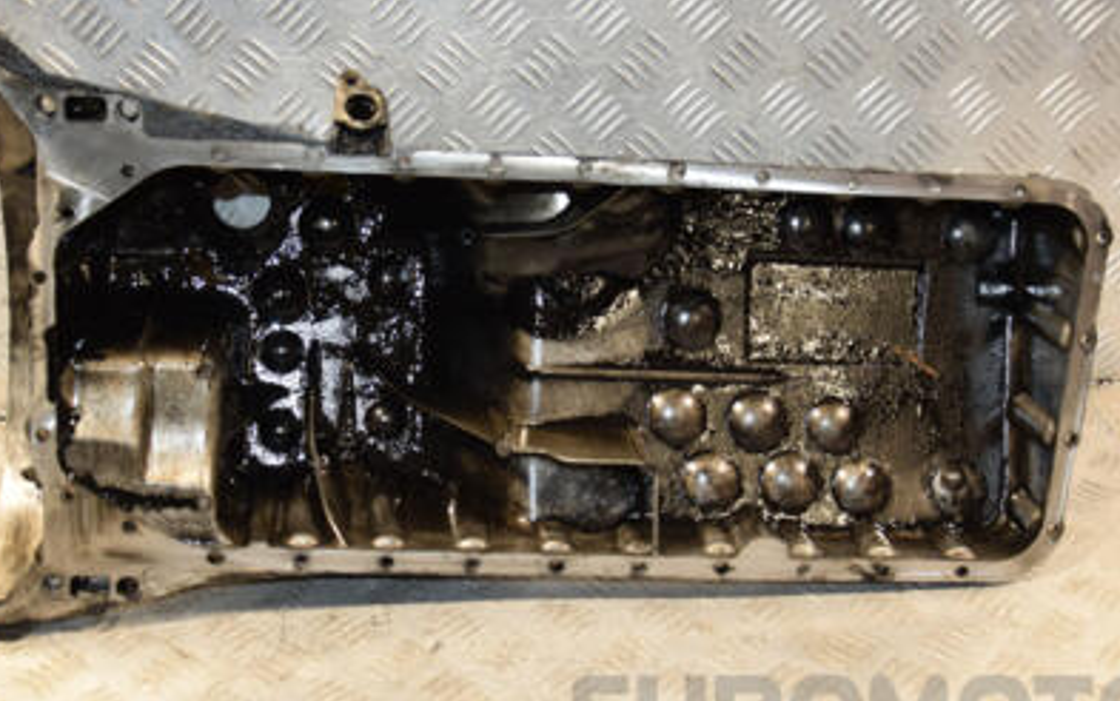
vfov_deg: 23.2
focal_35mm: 56
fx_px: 1710
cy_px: 339
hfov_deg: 36.2
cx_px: 519
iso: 800
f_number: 5
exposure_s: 1/160
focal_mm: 24
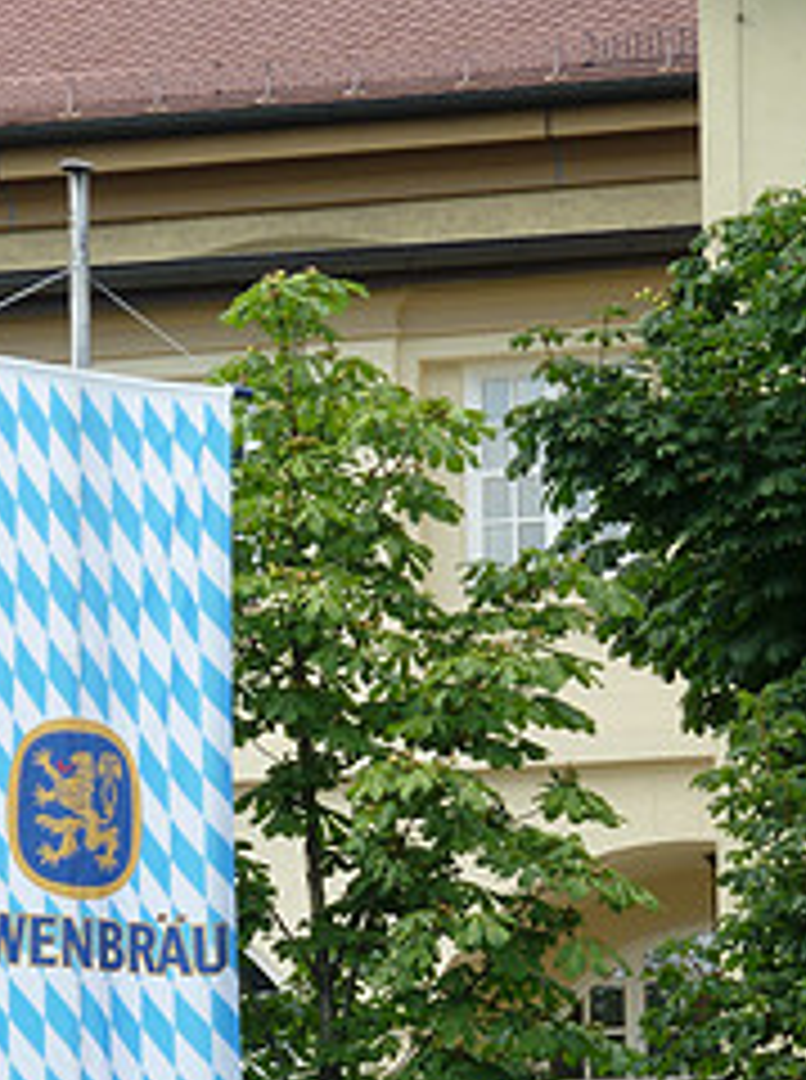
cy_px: 936
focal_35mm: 276
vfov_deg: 7.2
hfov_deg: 5.4
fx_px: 8599
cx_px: 119
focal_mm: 24.1
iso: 80
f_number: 4.5
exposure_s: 1/100
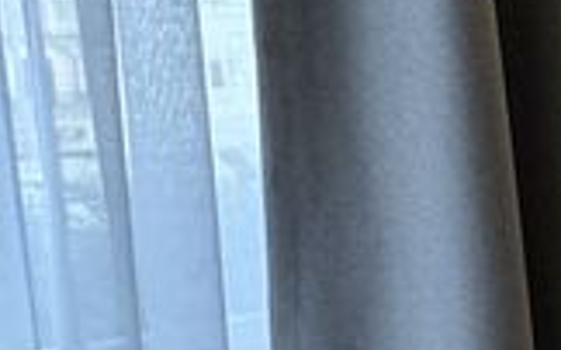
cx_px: 1603
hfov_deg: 12.2
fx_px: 1436
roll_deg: +0.8
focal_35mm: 94
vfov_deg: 13.9
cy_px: 170
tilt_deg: -5.0
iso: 200
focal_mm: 2.22
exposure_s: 1/100
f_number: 2.2
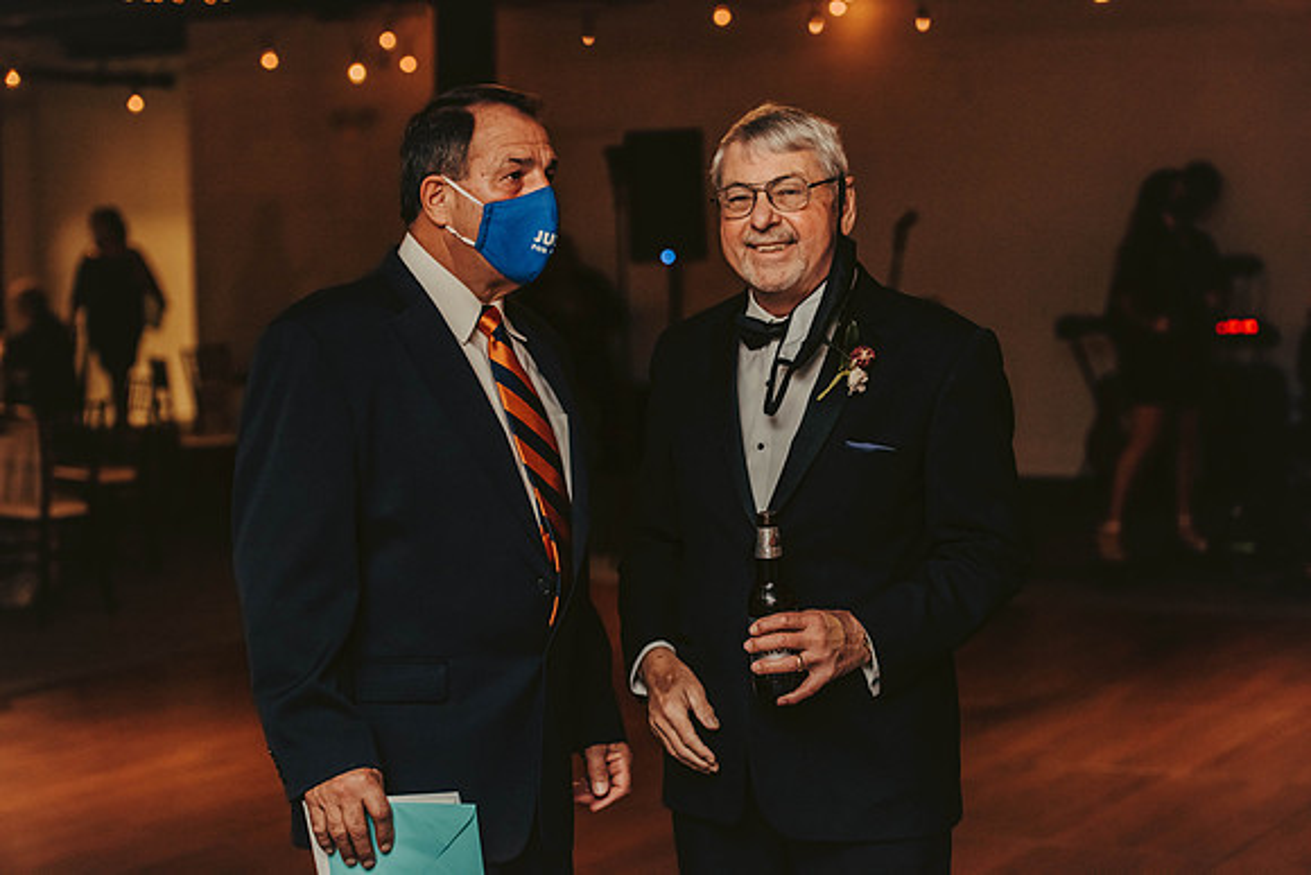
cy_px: 438
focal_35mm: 70
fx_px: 2550
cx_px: 656
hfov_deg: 28.8
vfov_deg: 19.5
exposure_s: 1/200
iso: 2000
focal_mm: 70
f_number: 3.2
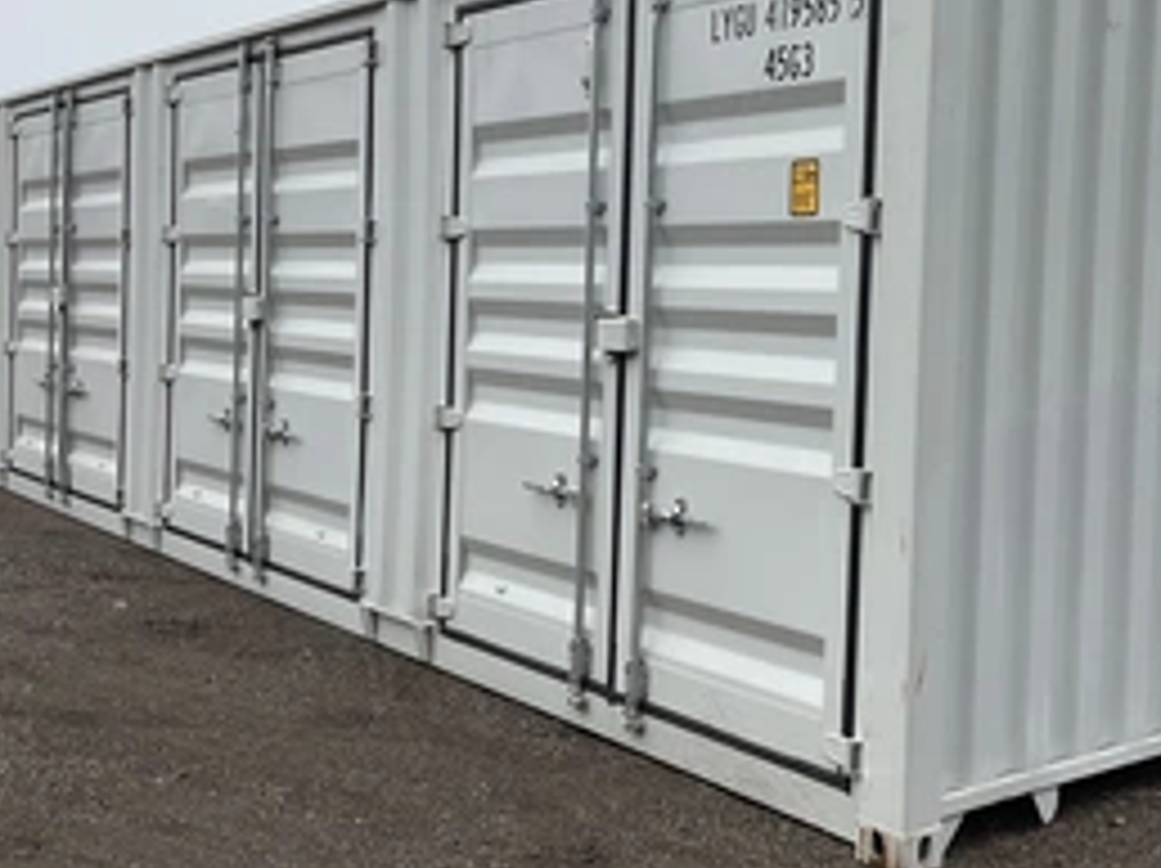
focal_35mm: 45
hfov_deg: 41.9
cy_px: 346
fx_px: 1508
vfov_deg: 32.0
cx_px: 711
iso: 25
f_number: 1.8
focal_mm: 3
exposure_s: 1/370
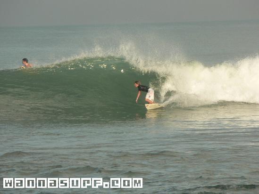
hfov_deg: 4.6
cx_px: 130
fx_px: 3233
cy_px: 97
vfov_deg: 3.4
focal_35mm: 432
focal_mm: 72
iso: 80
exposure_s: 1/400
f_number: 4.5
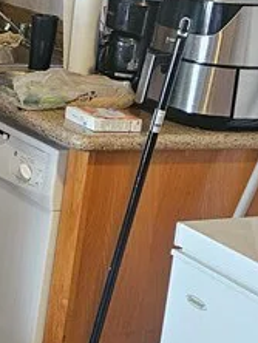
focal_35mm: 106
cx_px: -185
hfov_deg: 12.9
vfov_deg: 18.4
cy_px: 88
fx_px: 1051
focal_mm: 5.4
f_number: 1.8
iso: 640
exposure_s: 1/24
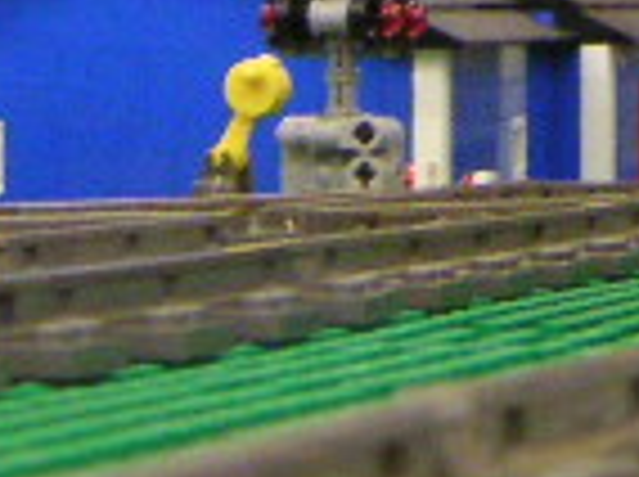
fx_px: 3907
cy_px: -292
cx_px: 662
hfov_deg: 9.3
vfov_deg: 6.9
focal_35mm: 212
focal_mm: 6.2
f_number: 3
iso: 400
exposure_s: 1/30
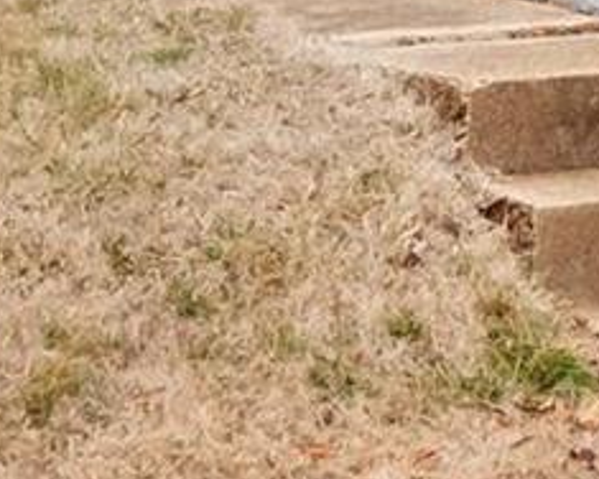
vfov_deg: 6.3
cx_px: 941
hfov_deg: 8.2
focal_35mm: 230
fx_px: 4077
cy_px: -792
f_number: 8
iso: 400
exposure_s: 1/125
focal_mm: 18
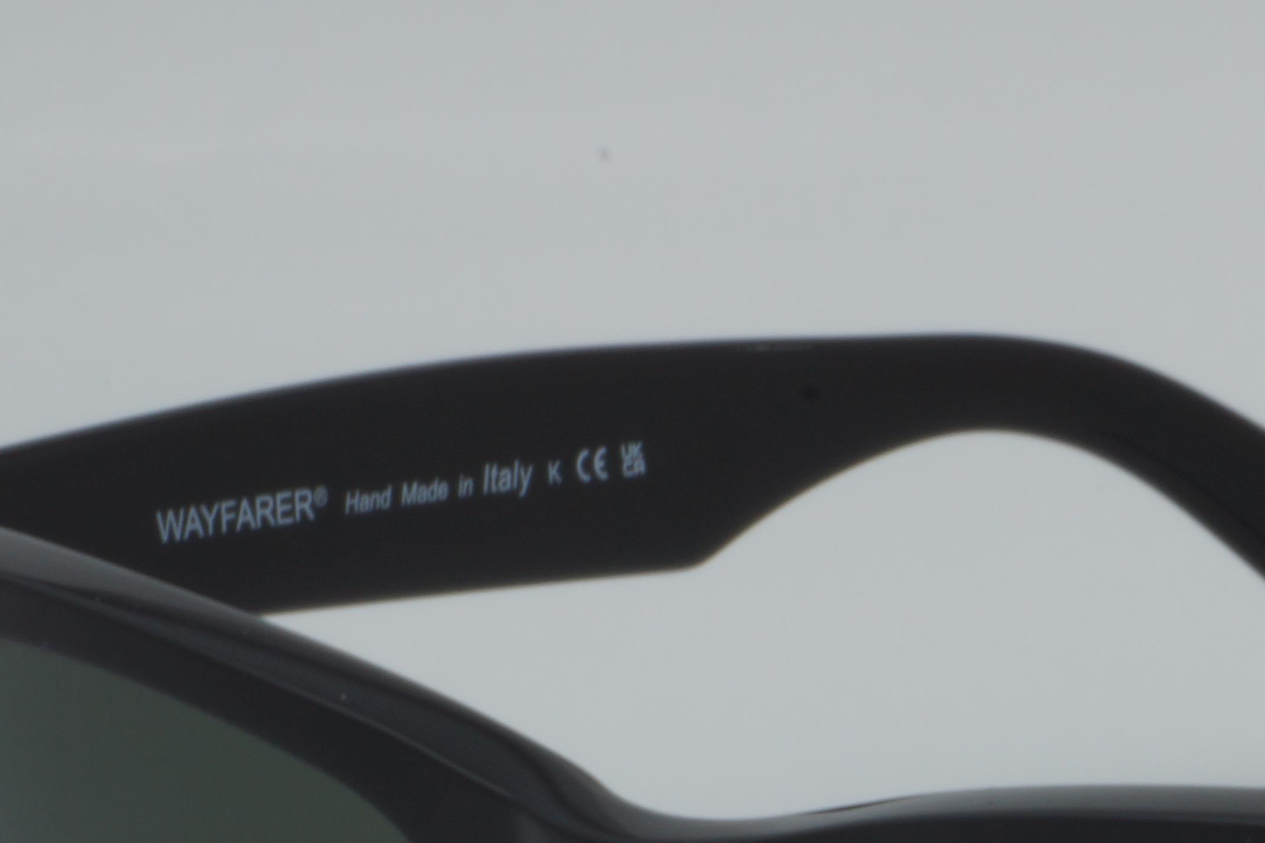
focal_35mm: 211
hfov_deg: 9.6
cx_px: 1465
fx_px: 7414
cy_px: 1062
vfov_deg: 6.5
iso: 100
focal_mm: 50
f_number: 32
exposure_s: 1/4
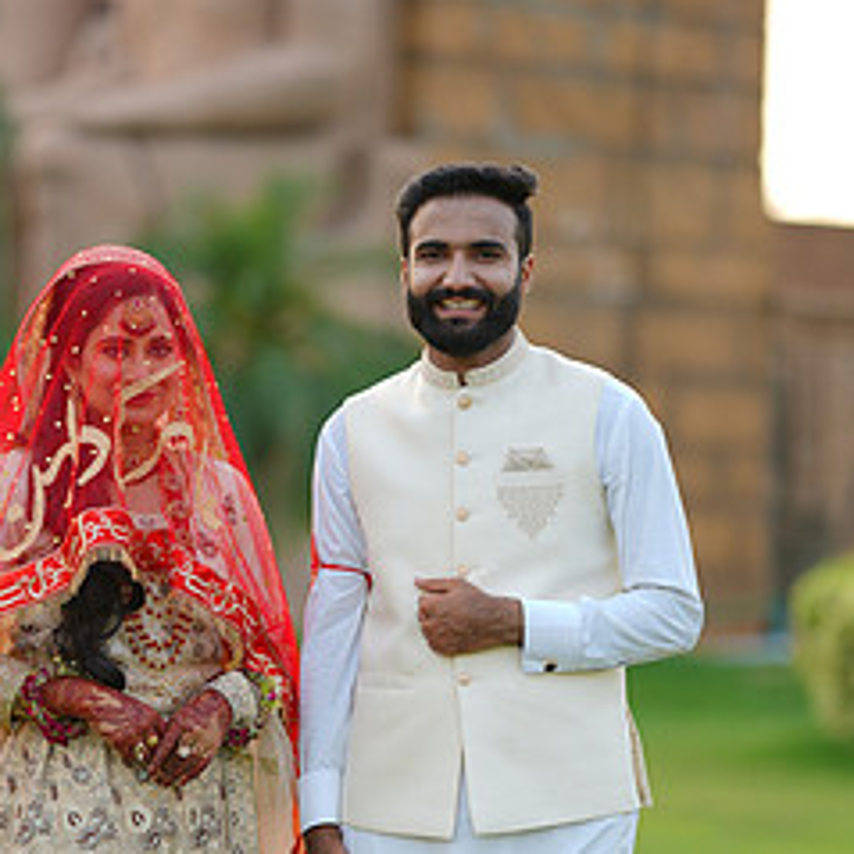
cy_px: 650
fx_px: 4885
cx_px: 248
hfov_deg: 10.0
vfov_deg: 10.0
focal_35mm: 175
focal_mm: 85
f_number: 1.4
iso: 50
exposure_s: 1/500
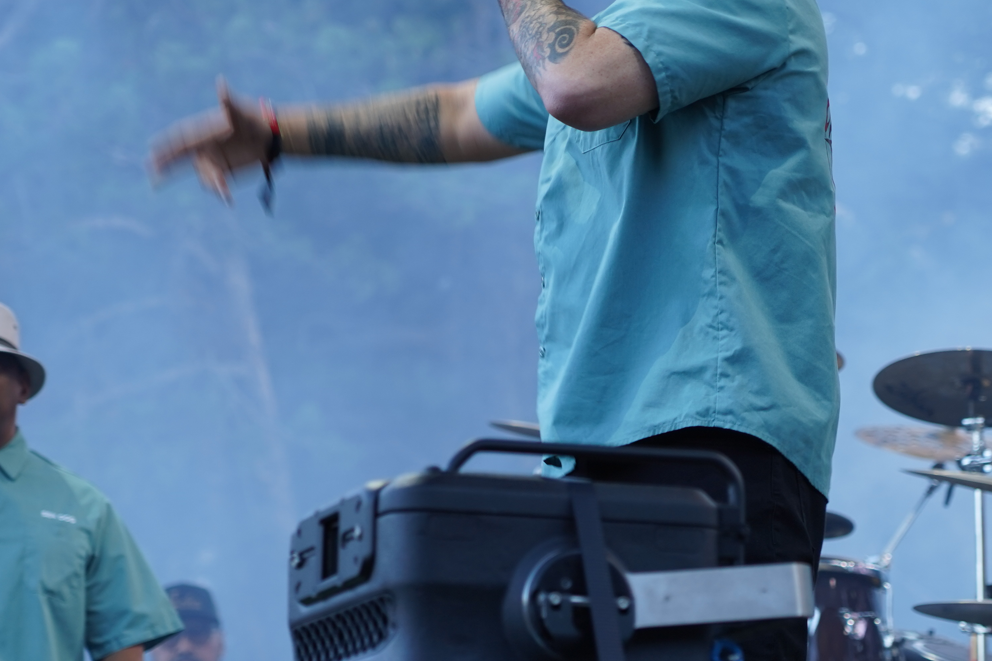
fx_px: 5841
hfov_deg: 9.7
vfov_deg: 6.5
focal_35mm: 212
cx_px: 420
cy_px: 344
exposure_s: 1/125
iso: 250
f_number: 4
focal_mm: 105
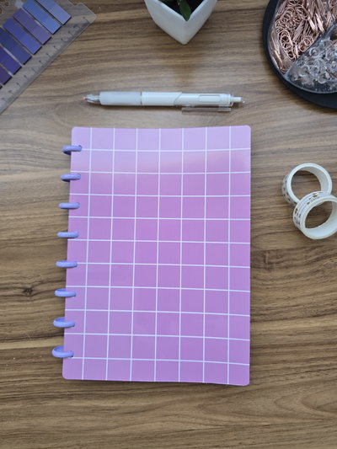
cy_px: 224
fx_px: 298
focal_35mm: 23
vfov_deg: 73.9
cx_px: 168
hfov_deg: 58.9
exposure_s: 1/58.6
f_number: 1.7
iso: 100
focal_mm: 6.3
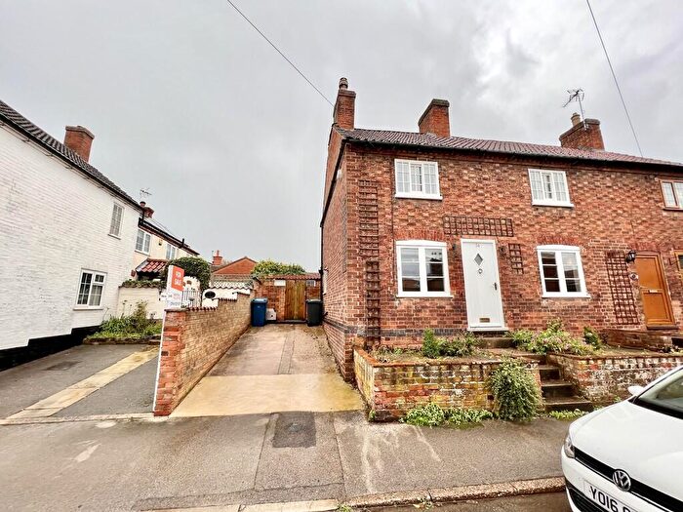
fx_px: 256
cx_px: 342
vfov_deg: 89.9
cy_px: 256
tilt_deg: +11.4
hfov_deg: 106.2
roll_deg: +0.7
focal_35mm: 13
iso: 32
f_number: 1.8
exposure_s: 1/250
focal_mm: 1.57
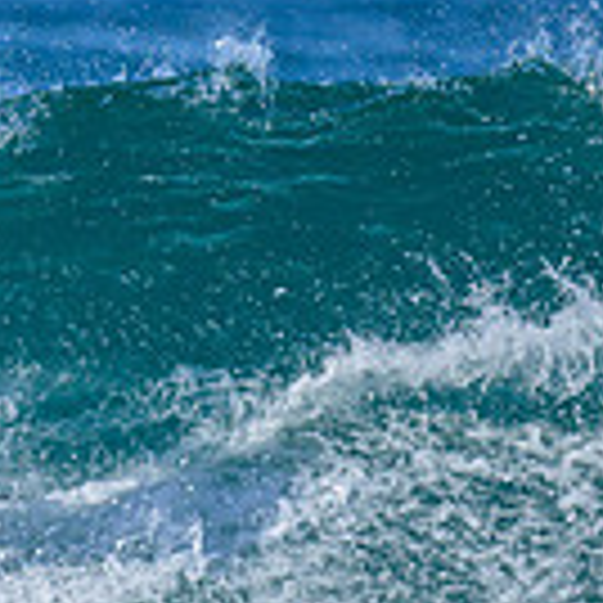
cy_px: 497
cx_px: -565
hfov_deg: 0.4
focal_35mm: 4013
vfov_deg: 0.4
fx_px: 79089
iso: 360
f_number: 6.3
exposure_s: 1/2000
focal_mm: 800
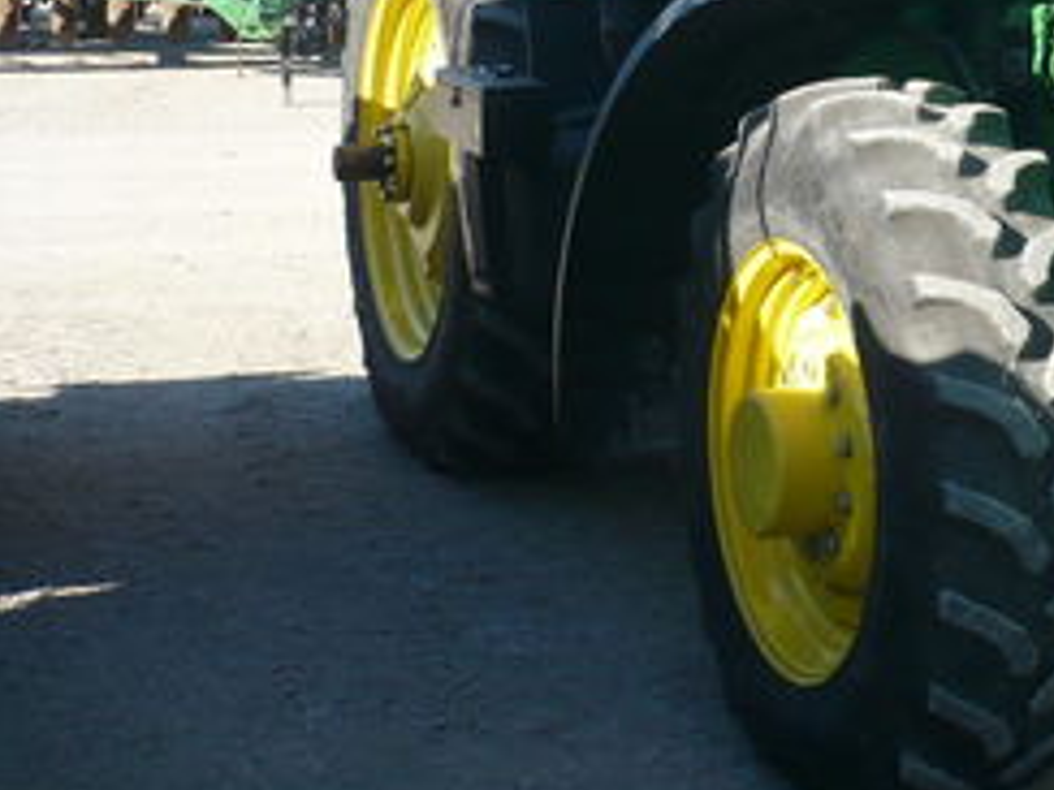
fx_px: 2375
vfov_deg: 18.6
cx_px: 1171
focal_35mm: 78
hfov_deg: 23.4
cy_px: 95
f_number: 2.8
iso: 100
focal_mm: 5.8
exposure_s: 1/500
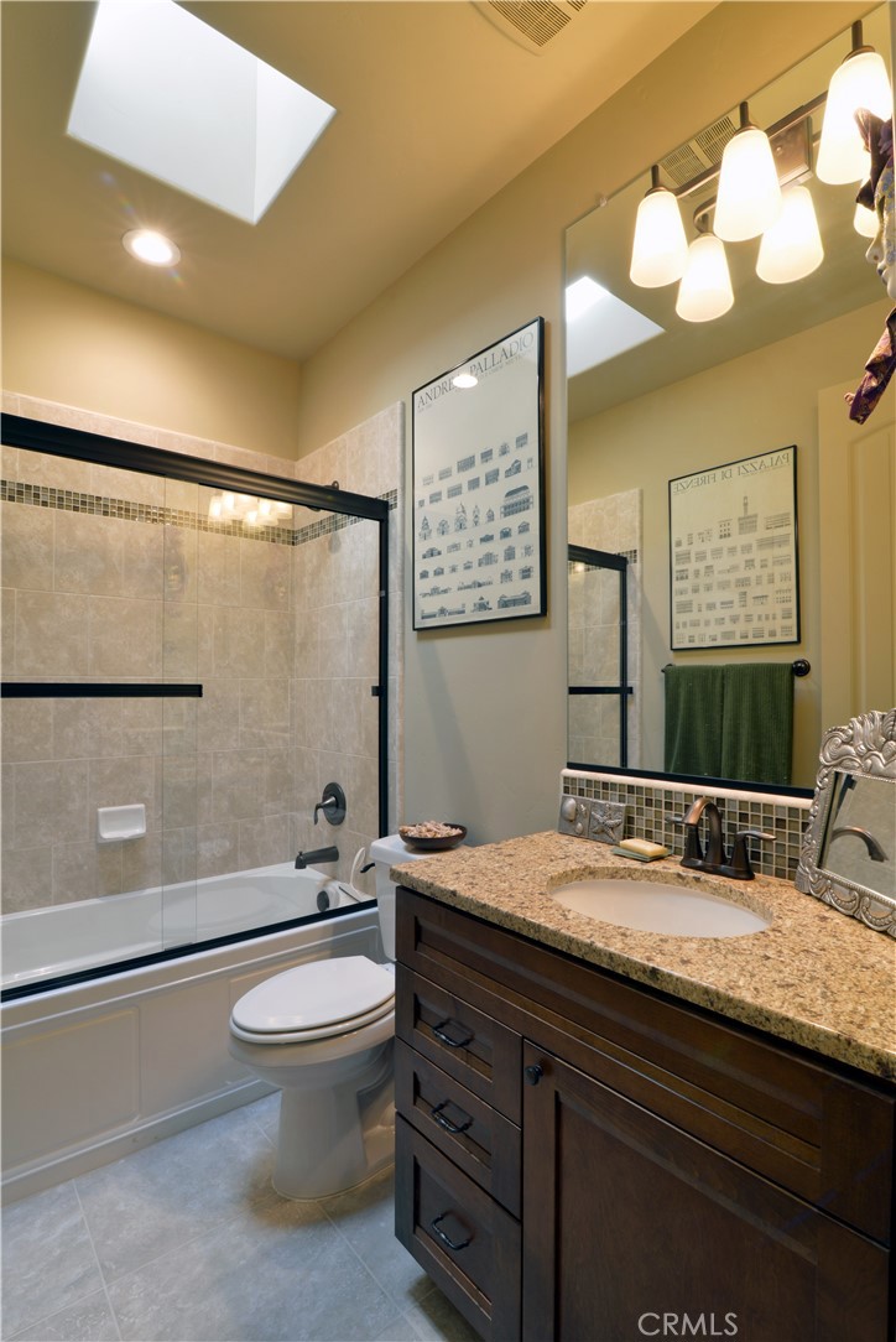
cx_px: 448
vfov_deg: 96.7
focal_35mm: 16
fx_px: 597
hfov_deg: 73.8
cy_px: 671
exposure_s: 1/2.5
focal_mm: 16
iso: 400
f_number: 13
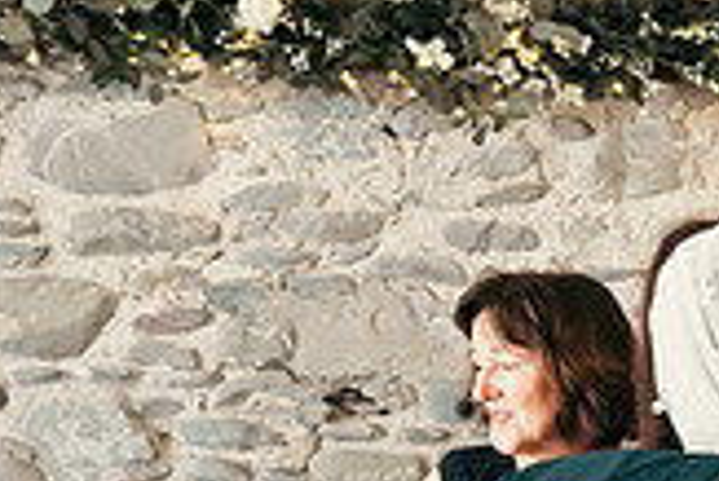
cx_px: 1266
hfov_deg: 16.7
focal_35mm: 103
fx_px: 2059
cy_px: 598
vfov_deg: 12.9
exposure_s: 1/160
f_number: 3.5
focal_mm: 29
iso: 1600
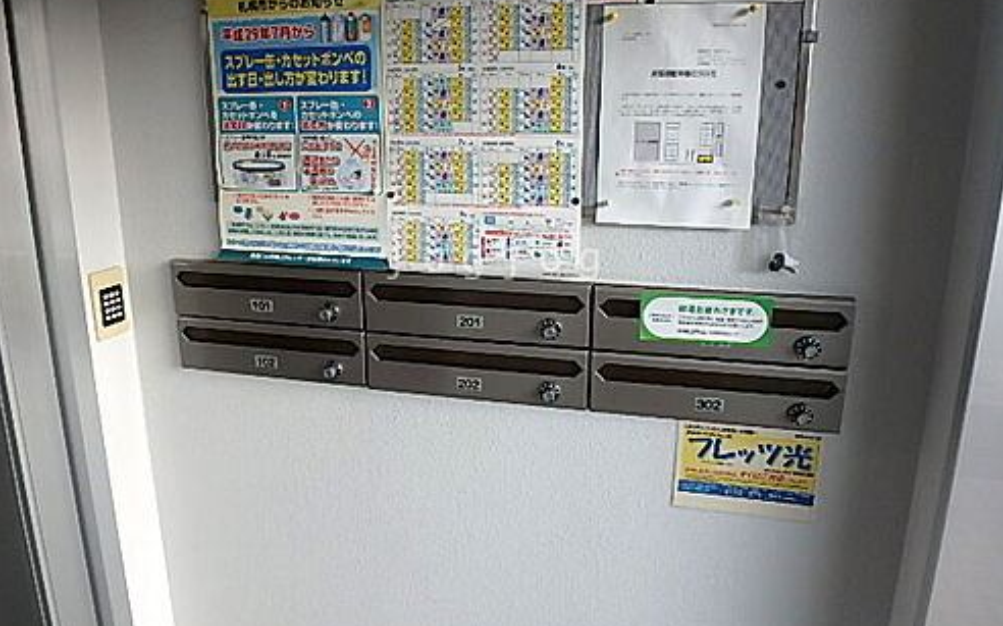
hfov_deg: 77.2
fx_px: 628
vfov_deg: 52.7
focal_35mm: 23
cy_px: 260
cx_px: 497
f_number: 3.5
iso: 125
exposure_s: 1/80
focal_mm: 3.7
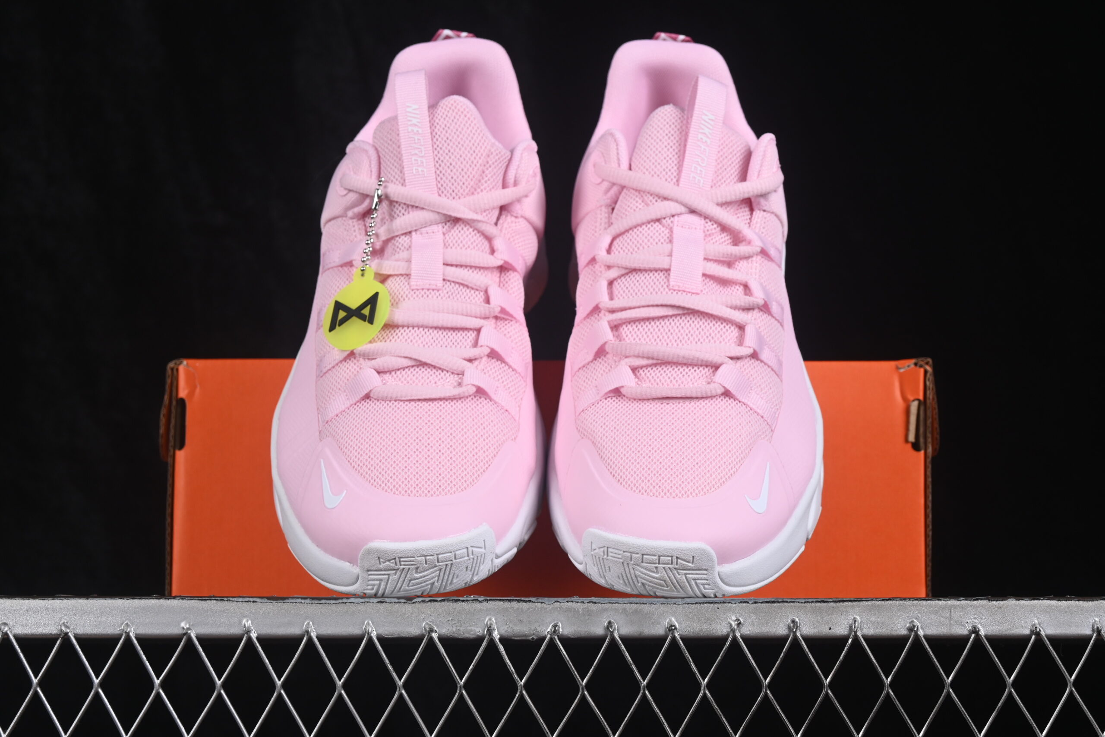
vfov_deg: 18.2
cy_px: 368
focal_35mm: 75
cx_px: 552
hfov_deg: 27.0
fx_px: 2302
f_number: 8
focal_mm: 50
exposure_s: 1/80
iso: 160
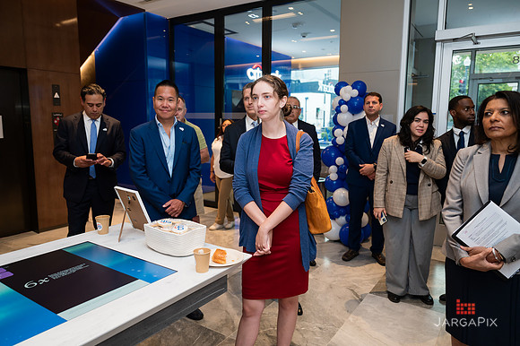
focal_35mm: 25
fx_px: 367
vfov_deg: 50.5
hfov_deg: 70.7
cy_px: 169
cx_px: 254
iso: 400
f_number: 3.2
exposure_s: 1/160
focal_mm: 24
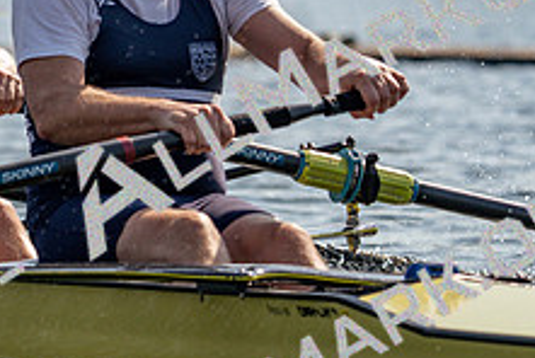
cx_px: -131
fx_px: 11428
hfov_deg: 2.7
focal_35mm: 768
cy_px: 30
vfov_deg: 1.8
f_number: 5.6
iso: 200
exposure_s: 1/1600
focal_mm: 293
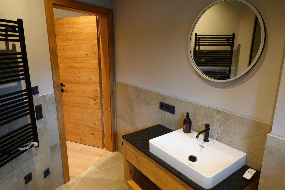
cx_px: 142
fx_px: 190
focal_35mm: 24
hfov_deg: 73.7
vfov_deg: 53.2
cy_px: 95
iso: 500
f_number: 2.8
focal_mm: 9
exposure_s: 1/30
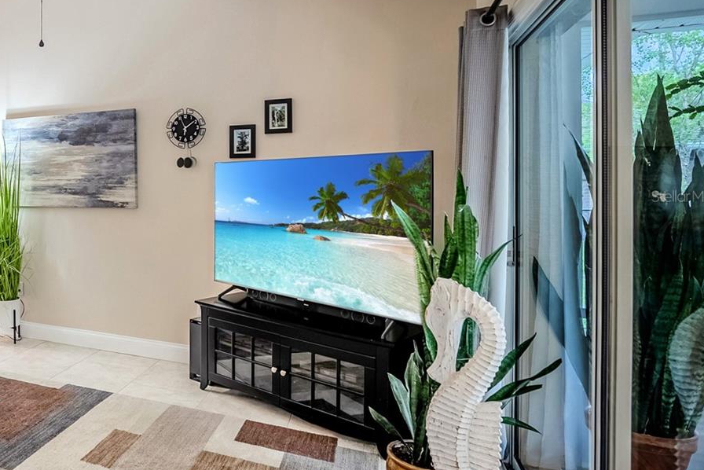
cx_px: 93
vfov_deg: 51.1
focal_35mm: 25
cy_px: 196
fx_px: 489
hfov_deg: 62.1
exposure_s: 1/800
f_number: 3.2
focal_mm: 14
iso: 2000
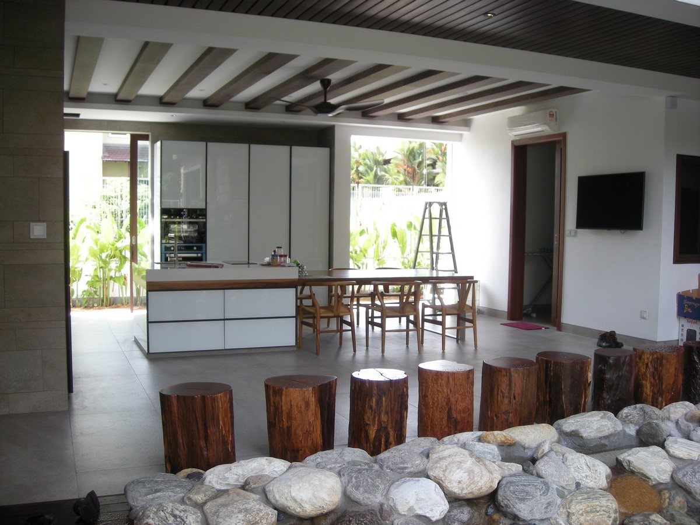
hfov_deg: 52.6
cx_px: 350
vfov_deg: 40.7
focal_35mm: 35
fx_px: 708
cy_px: 262
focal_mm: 5.7
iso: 64
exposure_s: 1/76.4
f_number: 2.8
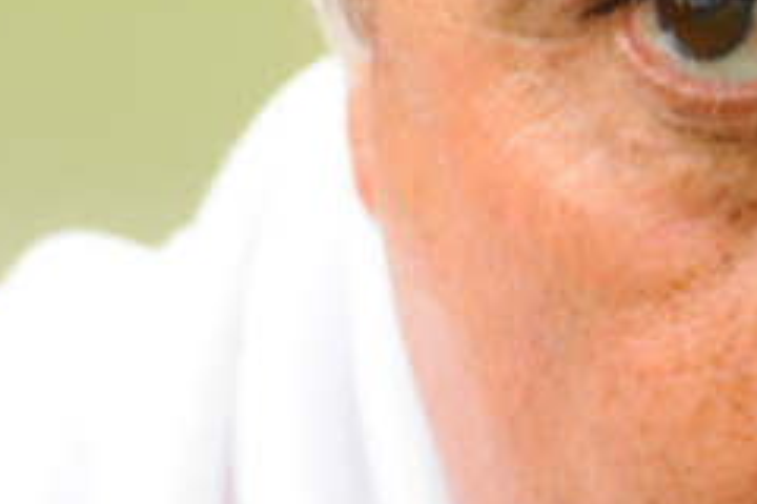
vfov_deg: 0.3
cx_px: 1309
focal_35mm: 4305
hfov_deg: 0.5
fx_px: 90518
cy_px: 414
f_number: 7.1
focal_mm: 700
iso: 400
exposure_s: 1/200
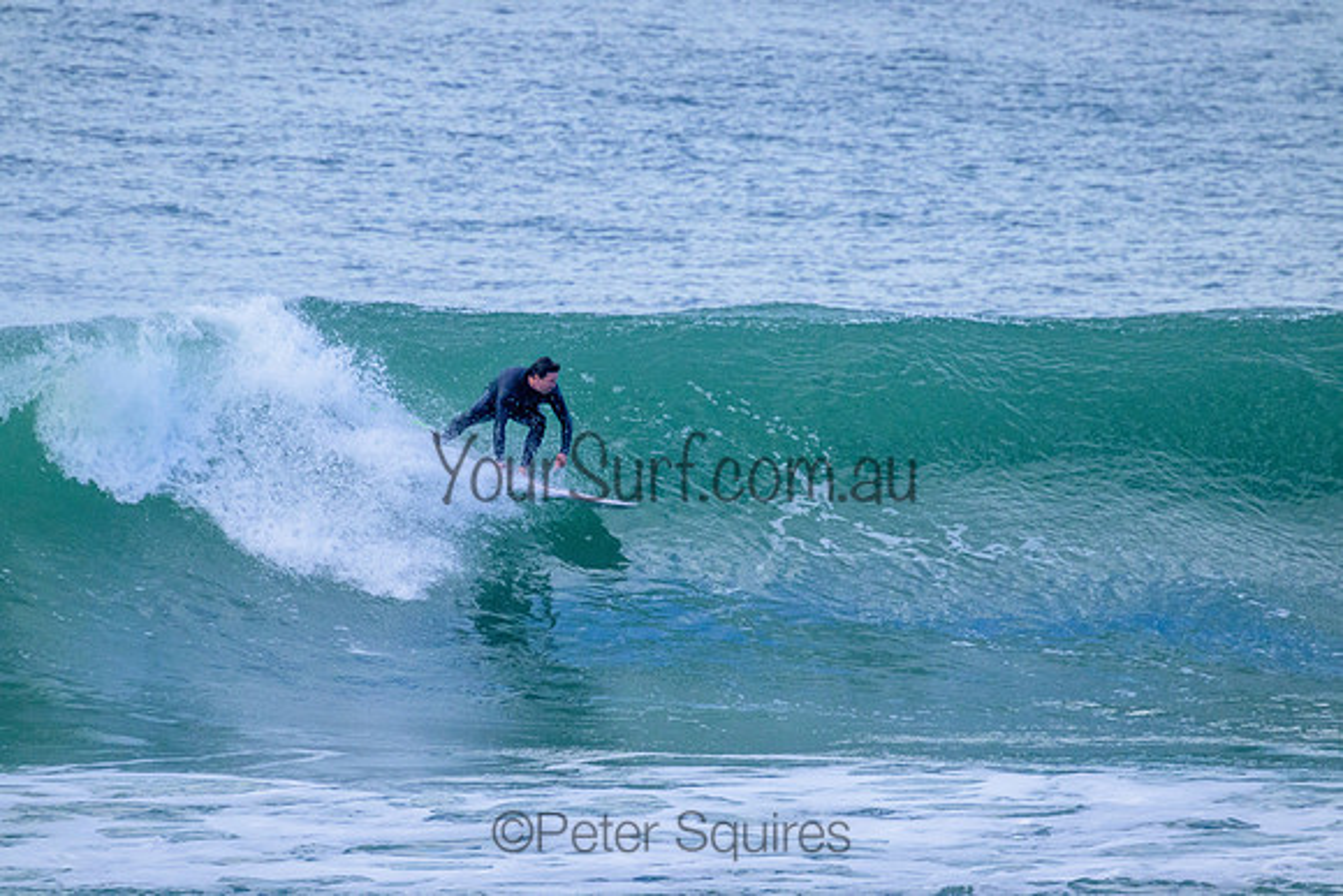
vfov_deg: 1.7
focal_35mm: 800
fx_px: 29850
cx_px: 672
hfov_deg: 2.6
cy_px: 448
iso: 3200
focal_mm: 800
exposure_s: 1/2000
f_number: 11
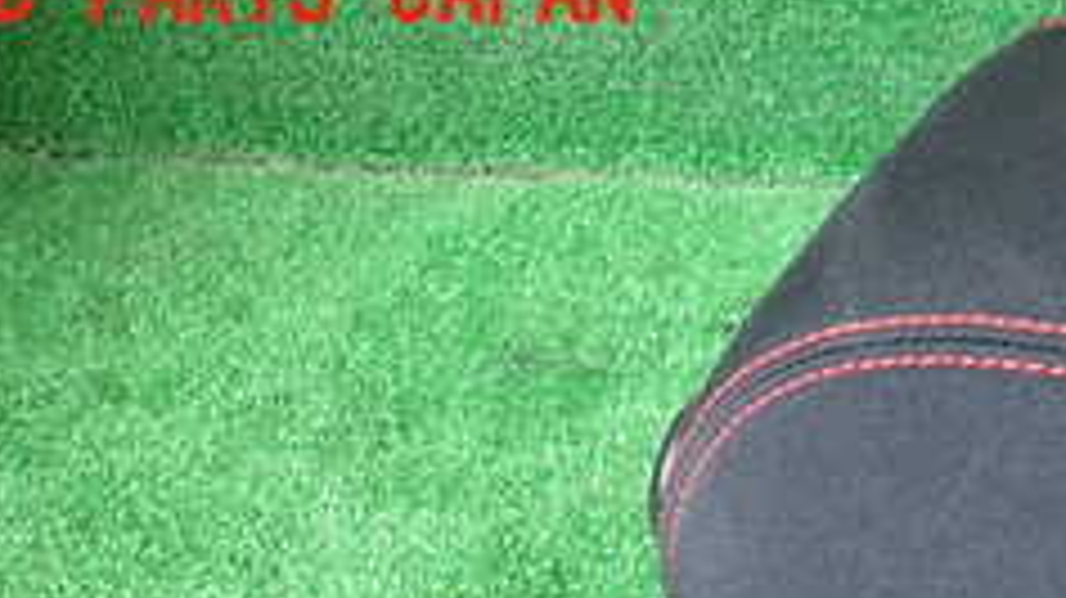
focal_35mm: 69
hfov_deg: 28.0
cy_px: 949
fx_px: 1949
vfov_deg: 15.8
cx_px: 1165
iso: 200
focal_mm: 4.5
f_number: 2
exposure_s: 1/80
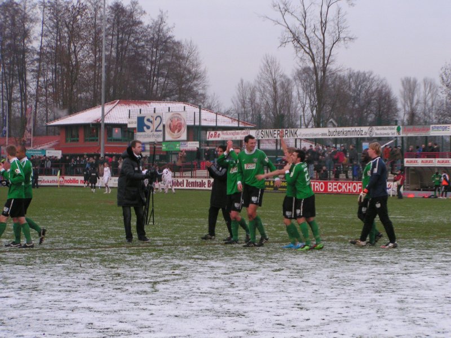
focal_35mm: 104
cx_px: 226
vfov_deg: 14.2
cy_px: 169
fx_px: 1355
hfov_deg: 18.9
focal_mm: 15.9
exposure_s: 1/125
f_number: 3.5
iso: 100
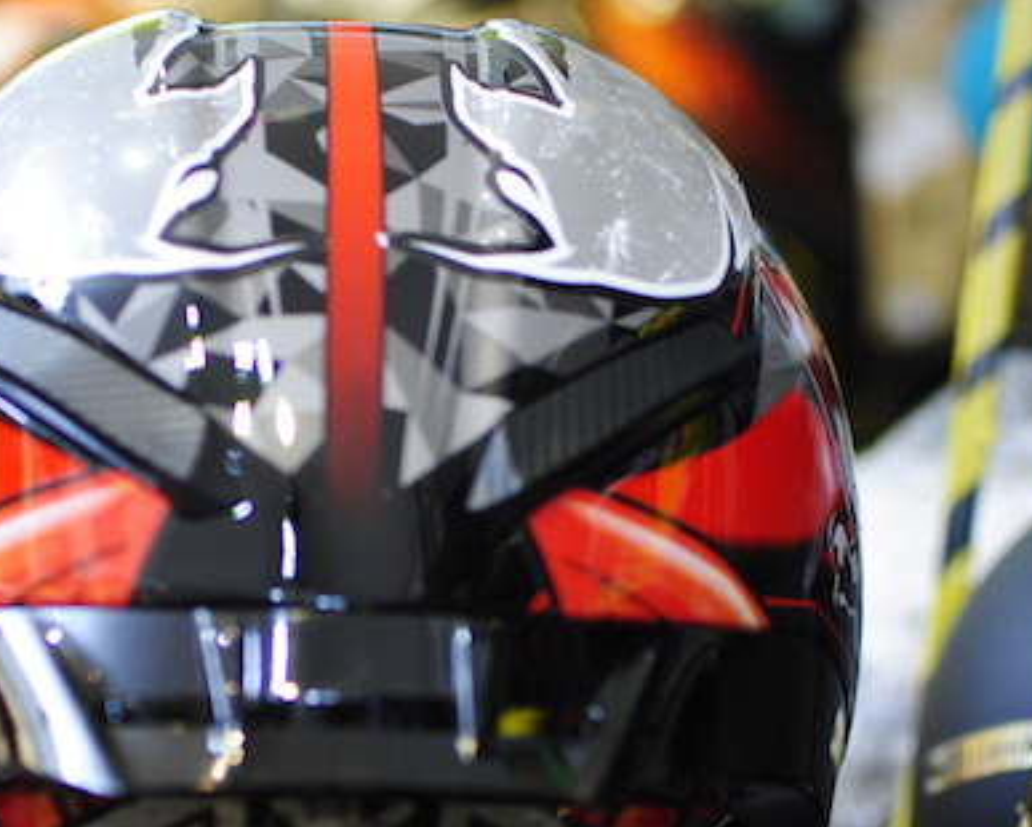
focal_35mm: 102
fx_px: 3116
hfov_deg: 18.7
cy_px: 563
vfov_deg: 15.1
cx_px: 301
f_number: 1.8
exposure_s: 1/40
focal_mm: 35
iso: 400
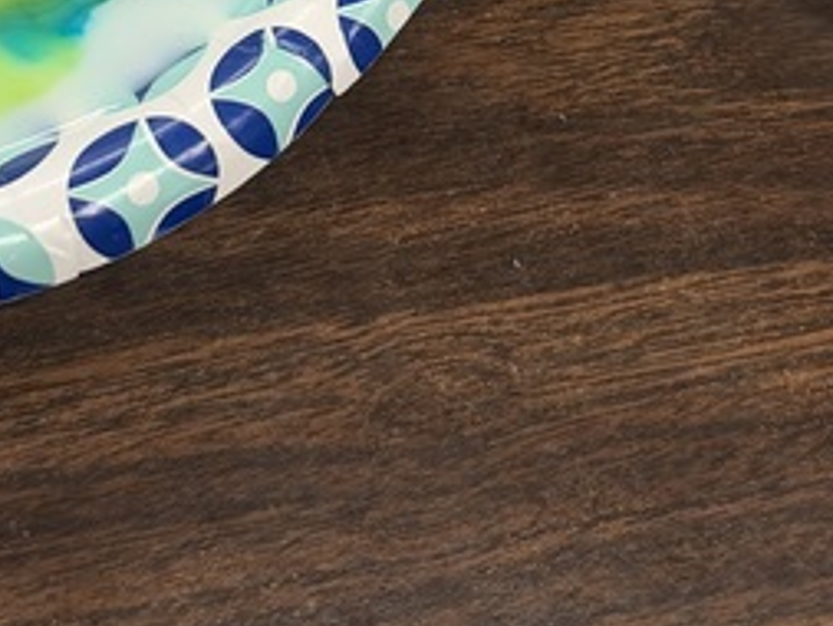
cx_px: 412
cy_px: -280
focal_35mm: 97
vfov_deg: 14.4
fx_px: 2335
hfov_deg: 20.2
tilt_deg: -61.5
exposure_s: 1/120
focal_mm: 6.93
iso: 400
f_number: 1.8
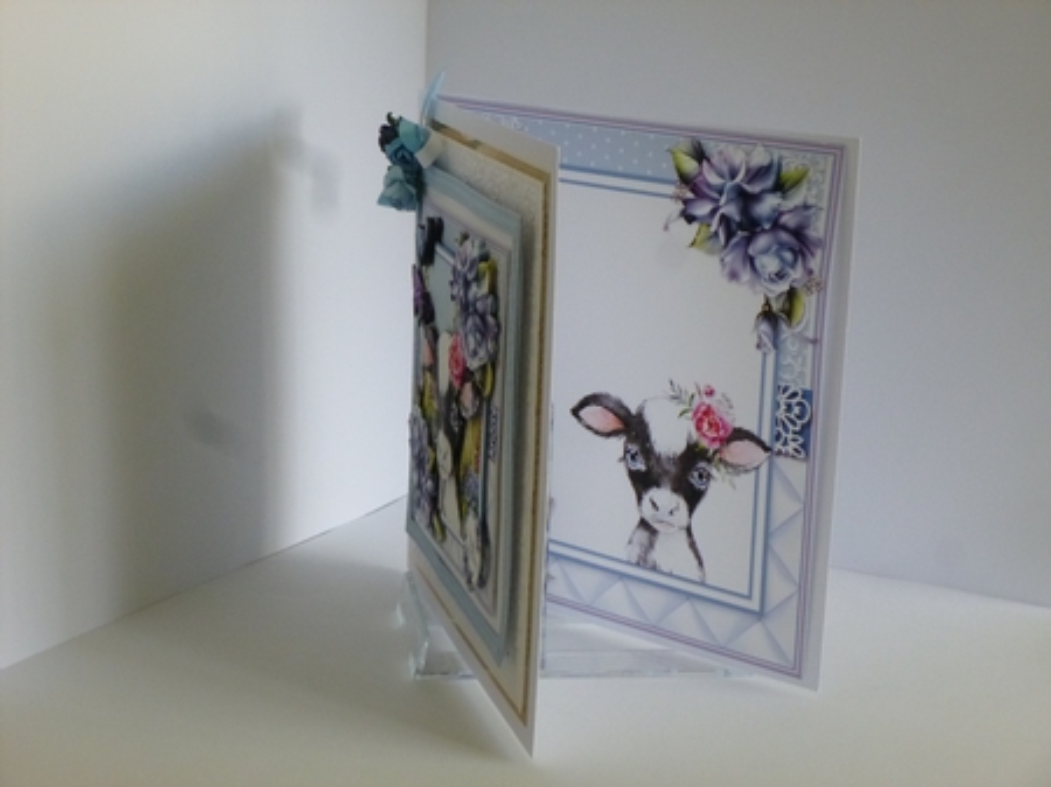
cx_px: 526
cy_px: 394
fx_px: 1942
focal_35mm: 64
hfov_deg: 30.3
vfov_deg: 22.9
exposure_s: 1/80
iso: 400
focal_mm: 11.5
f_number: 4.5
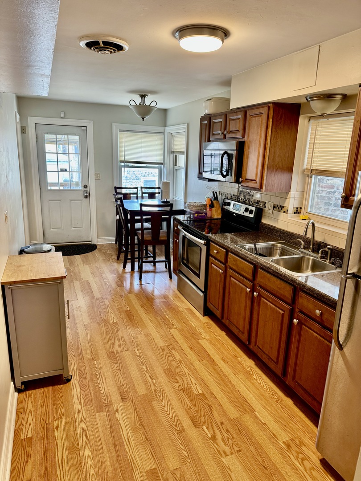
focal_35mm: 24
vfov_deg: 71.6
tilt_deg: -14.5
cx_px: 180
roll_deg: -2.1
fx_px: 334
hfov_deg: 56.8
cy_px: 240
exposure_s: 1/60
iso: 200
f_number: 1.78
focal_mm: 6.76
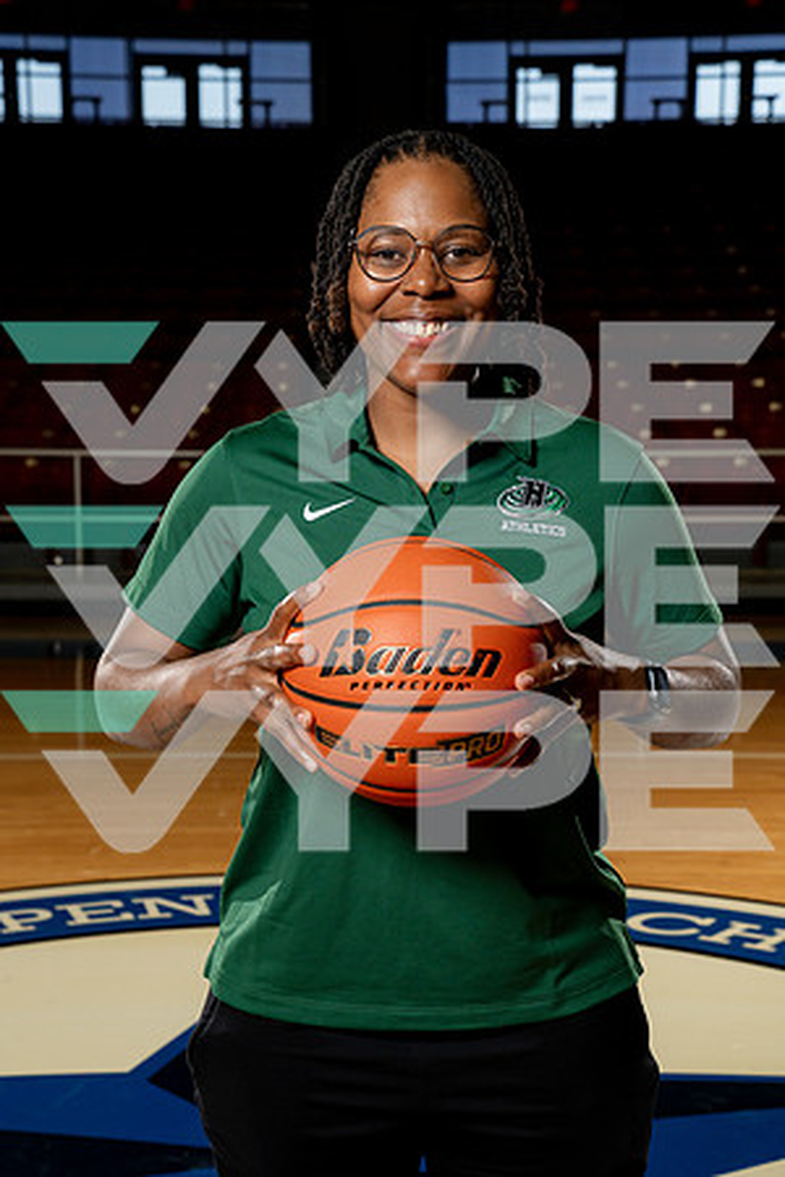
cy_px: 588
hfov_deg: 19.5
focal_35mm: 70
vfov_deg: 28.8
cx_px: 392
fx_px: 2289
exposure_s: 1/250
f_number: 8
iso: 640
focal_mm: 70
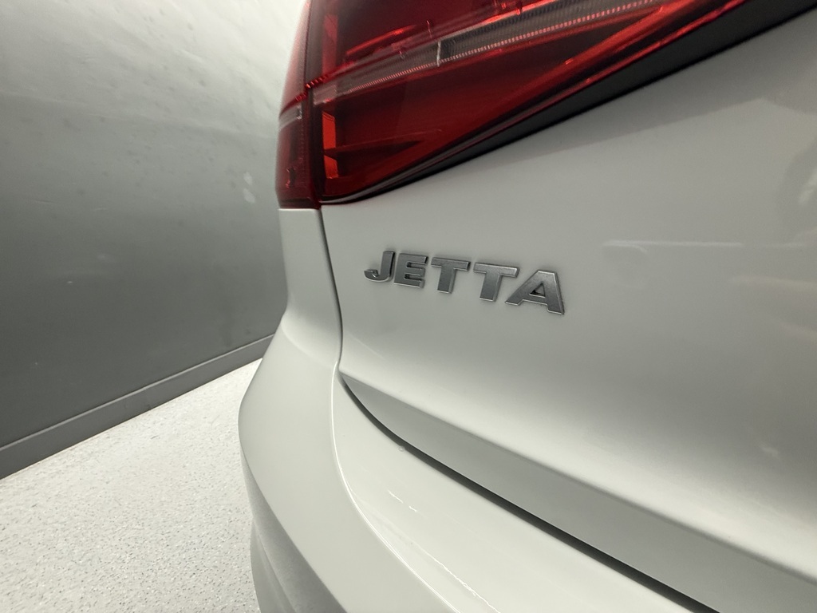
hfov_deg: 102.1
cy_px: 306
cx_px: 408
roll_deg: -0.9
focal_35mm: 14
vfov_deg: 85.7
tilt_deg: -19.5
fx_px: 330
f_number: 2.2
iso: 250
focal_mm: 2.22
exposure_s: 1/50
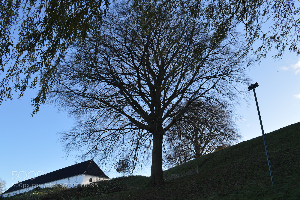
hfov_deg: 67.4
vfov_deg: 47.9
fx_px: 225
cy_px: 100
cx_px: 150
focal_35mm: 27
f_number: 11
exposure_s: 1/125
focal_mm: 18
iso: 200
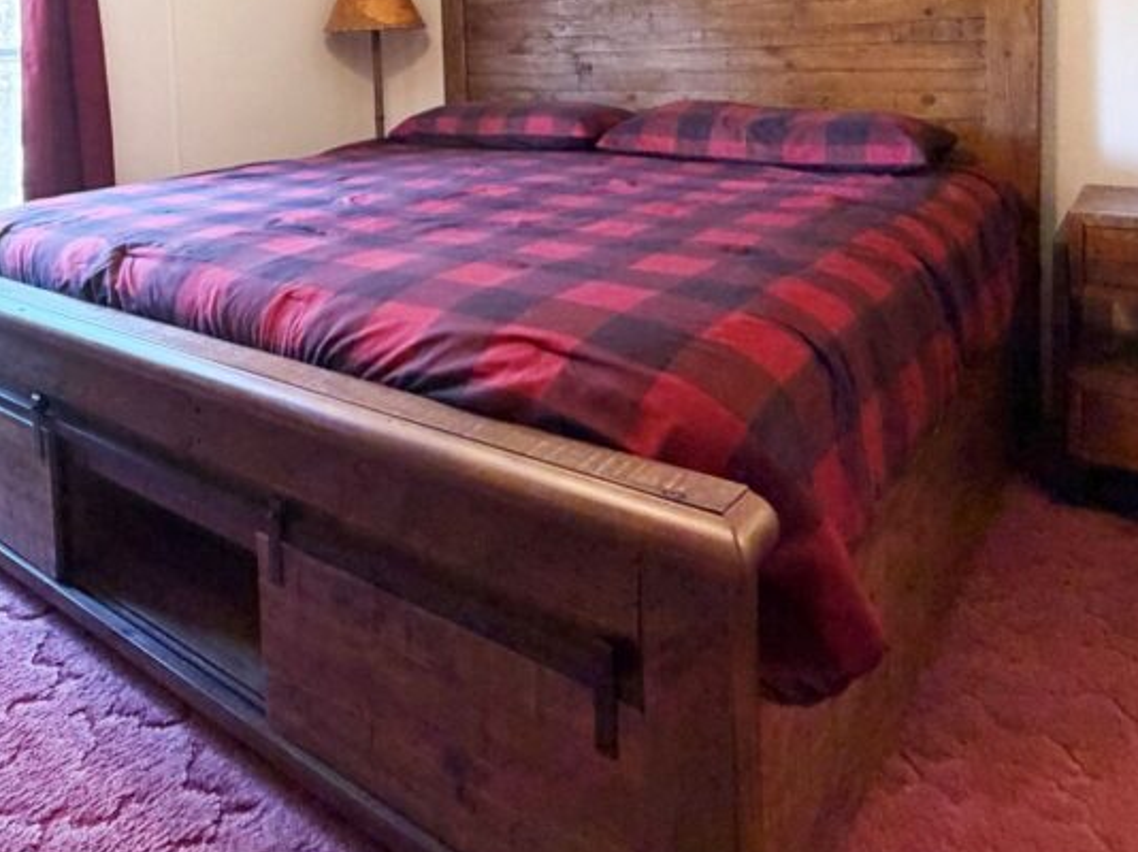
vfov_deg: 45.3
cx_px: 417
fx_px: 920
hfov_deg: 62.5
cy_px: 92
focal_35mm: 28
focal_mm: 2.22
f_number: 2.2
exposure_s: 1/60
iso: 320
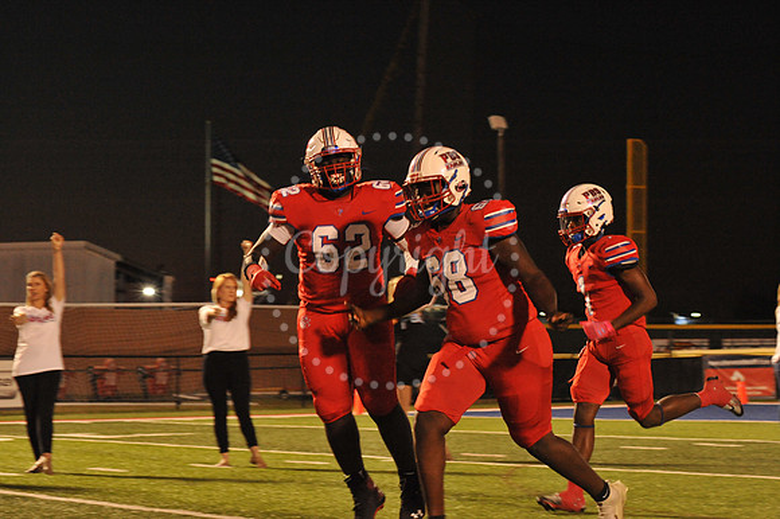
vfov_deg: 14.8
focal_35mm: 92
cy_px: 260
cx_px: 390
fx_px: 1992
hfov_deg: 22.2
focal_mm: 92
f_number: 7.1
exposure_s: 1/160
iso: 5000
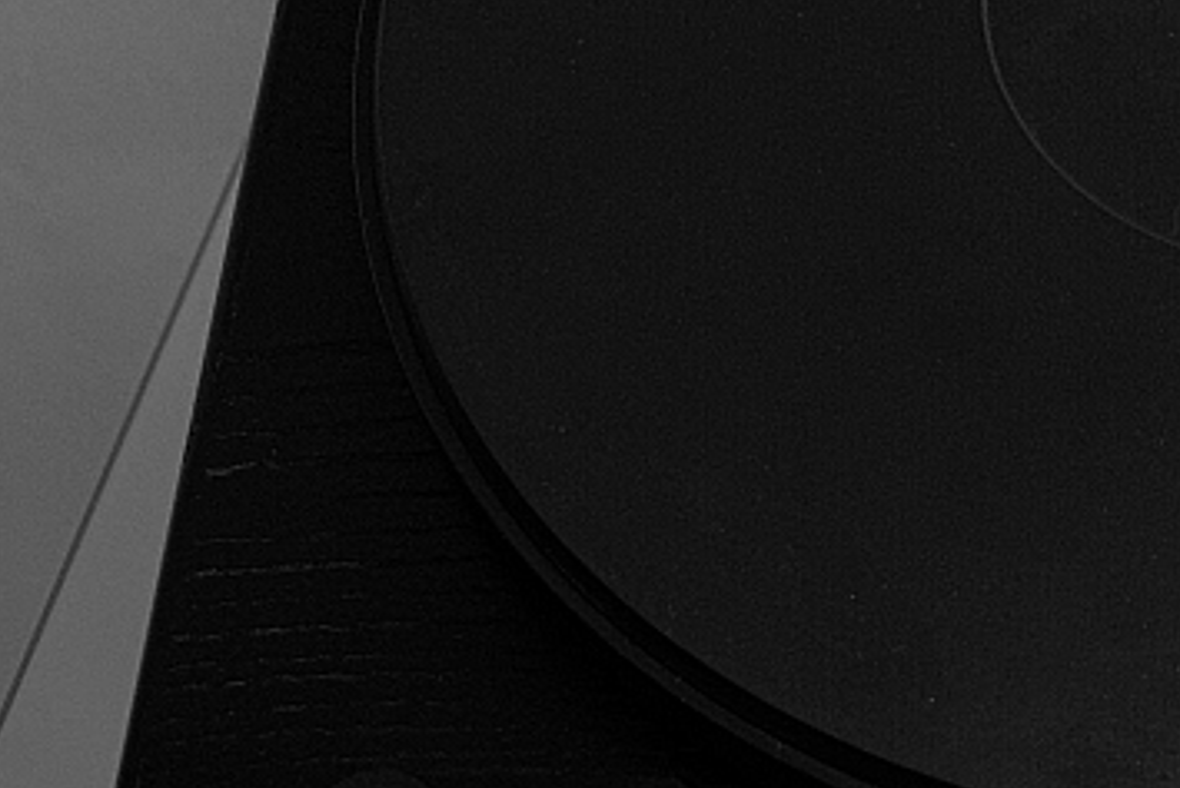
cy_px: 228
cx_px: 1649
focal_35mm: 144
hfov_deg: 13.6
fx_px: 4722
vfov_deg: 9.5
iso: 640
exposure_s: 1/5
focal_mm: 50
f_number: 8
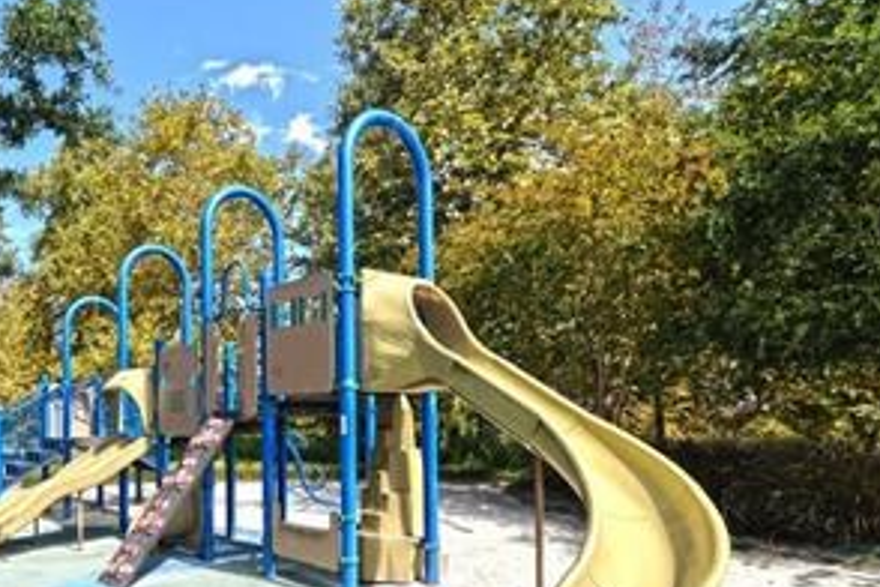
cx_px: 213
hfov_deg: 64.9
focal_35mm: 26
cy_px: 407
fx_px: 636
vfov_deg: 48.4
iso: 100
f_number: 8
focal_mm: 17
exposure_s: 1/250
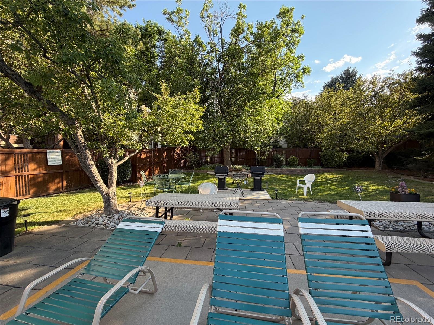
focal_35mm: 14
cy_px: 162
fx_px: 176
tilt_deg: -2.6
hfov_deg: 102.1
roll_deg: +0.7
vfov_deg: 85.7
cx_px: 217
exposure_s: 1/237
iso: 40
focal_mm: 2.22
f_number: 2.2
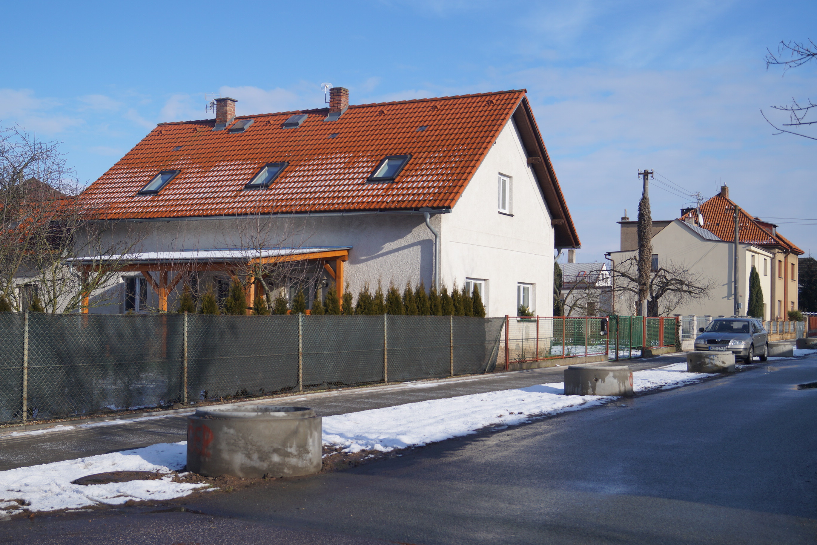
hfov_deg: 46.4
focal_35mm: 42
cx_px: 408
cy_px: 272
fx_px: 953
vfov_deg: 31.9
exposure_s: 1/800
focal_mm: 28
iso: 100
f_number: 5.6
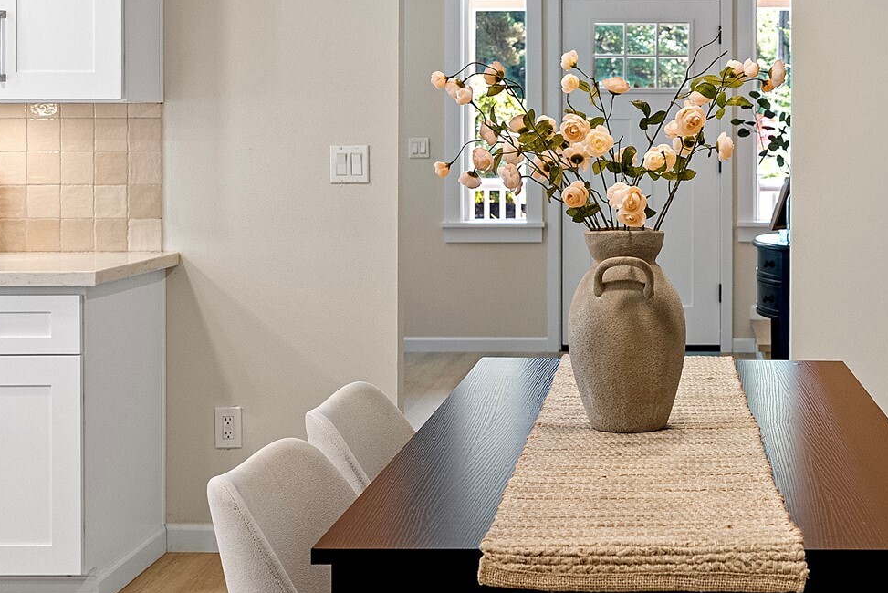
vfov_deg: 22.2
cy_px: 206
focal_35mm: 61
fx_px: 1506
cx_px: 658
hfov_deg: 32.3
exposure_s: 1/30
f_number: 6.3
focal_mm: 35
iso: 1600
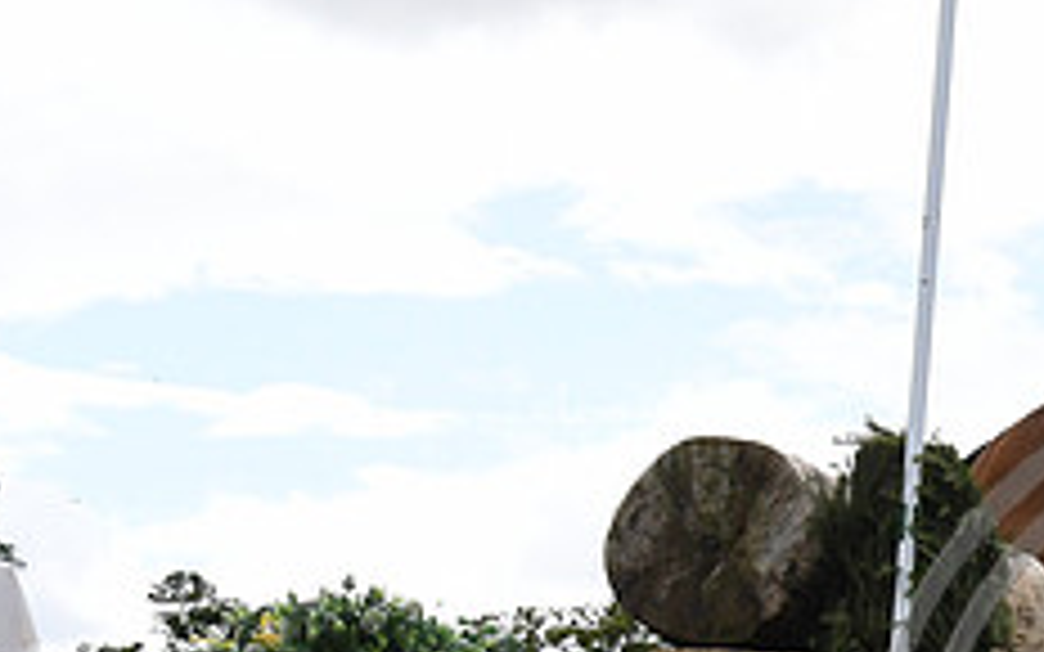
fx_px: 3365
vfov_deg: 10.9
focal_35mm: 118
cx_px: 1278
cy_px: 749
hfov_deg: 16.8
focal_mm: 31
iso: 2000
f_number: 8
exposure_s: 1/4000
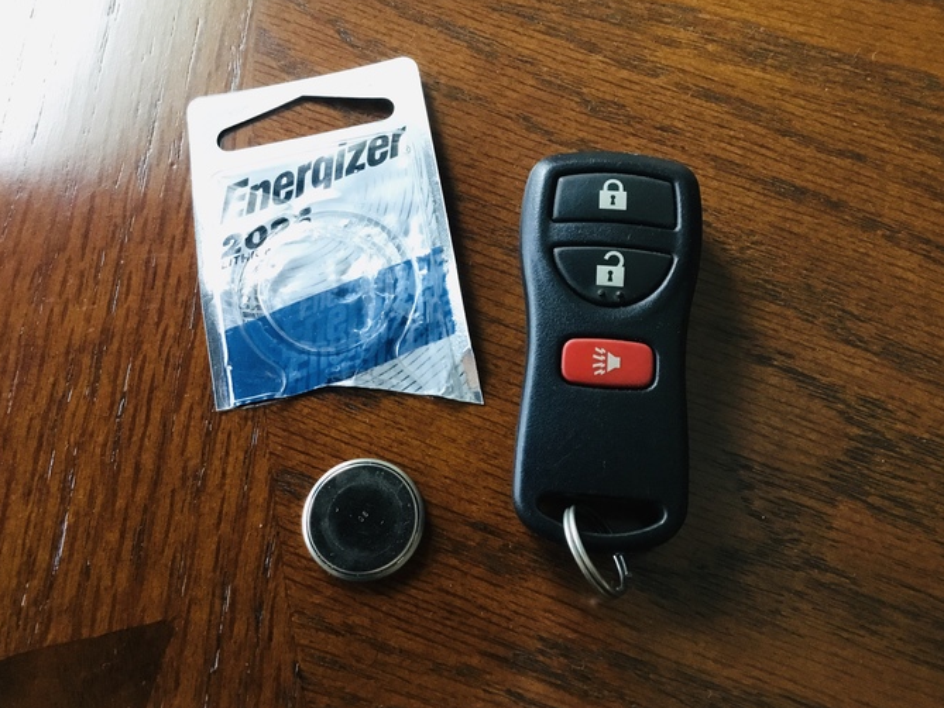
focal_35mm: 32
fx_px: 873
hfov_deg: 56.8
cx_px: 478
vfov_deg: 44.2
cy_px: 350
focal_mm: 3.3
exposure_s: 1/30
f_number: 2.4
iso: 160
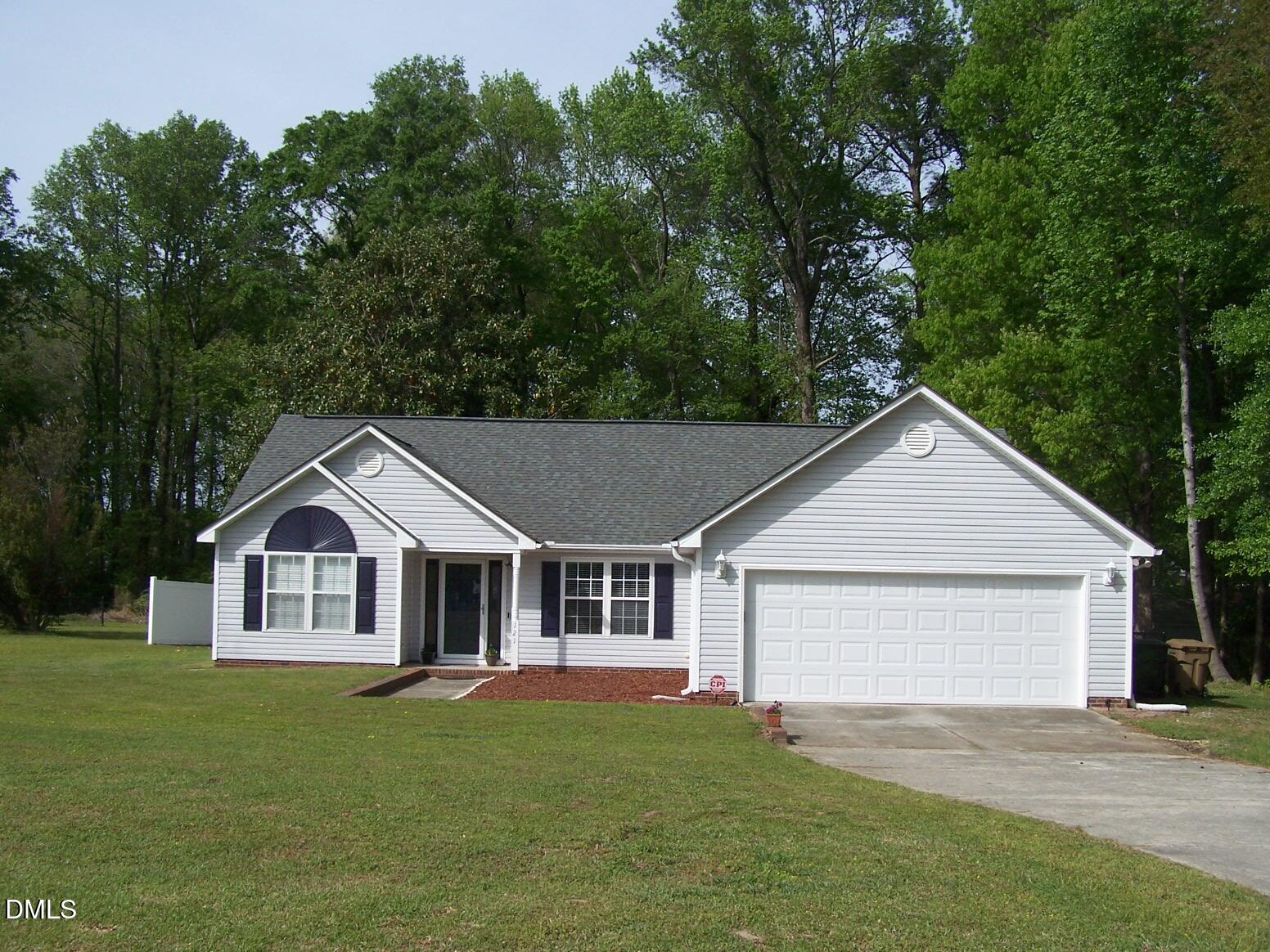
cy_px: 476
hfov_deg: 49.0
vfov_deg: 37.7
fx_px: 1394
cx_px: 635
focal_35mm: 38
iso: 80
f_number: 4
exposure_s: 1/750
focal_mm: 6.3
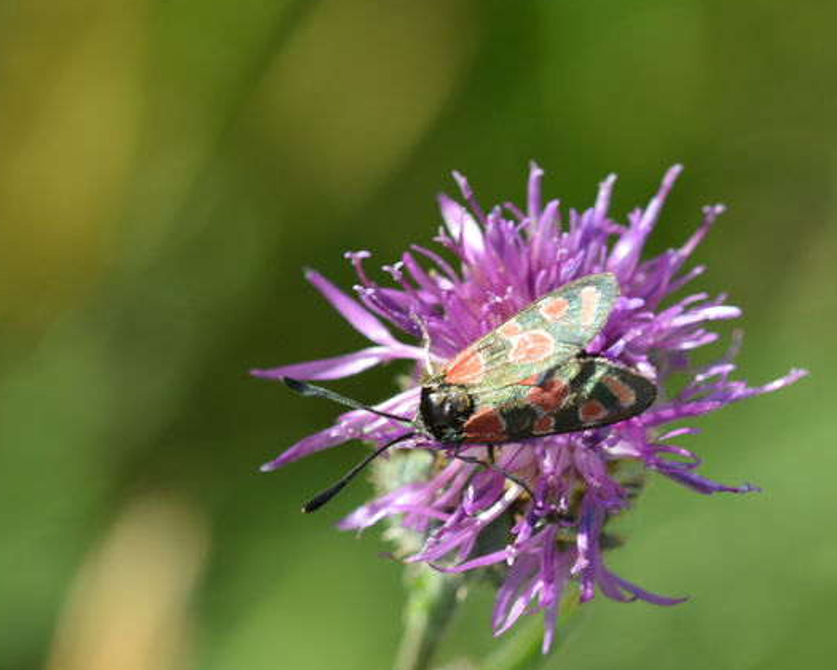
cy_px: 361
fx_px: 6710
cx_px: 545
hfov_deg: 7.1
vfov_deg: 5.7
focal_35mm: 271
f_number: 8
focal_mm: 105
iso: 200
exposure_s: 1/125
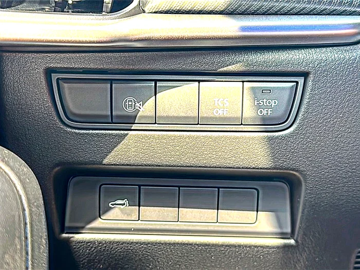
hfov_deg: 41.2
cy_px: 135
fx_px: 478
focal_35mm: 46
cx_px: 180
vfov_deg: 31.5
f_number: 1.78
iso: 64
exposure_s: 1/79
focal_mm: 6.86
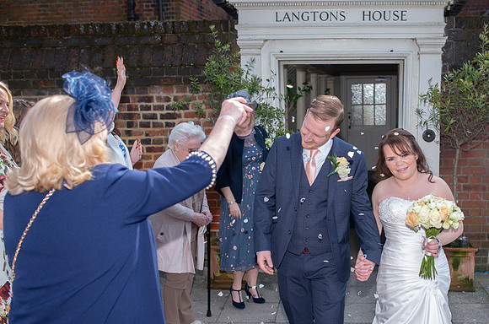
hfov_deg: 43.2
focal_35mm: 45
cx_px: 314
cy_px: 209
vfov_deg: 29.5
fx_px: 611
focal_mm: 35
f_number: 3.5
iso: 100
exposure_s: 1/500
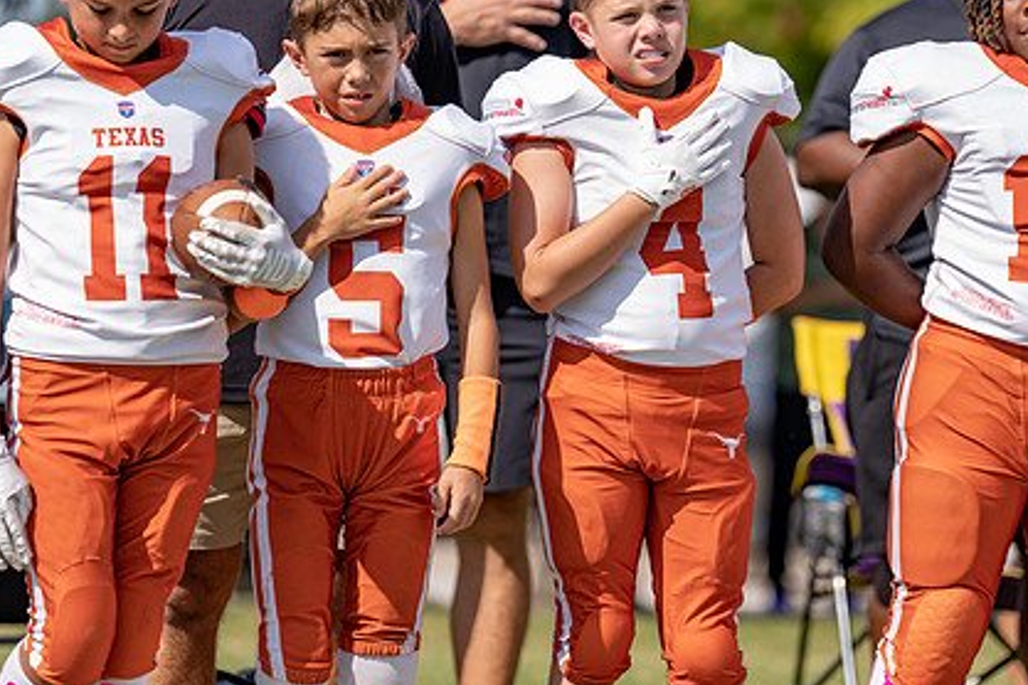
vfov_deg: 5.3
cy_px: 207
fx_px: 7367
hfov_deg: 8.0
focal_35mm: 258
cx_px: 648
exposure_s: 1/1600
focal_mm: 173
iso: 100
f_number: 2.8
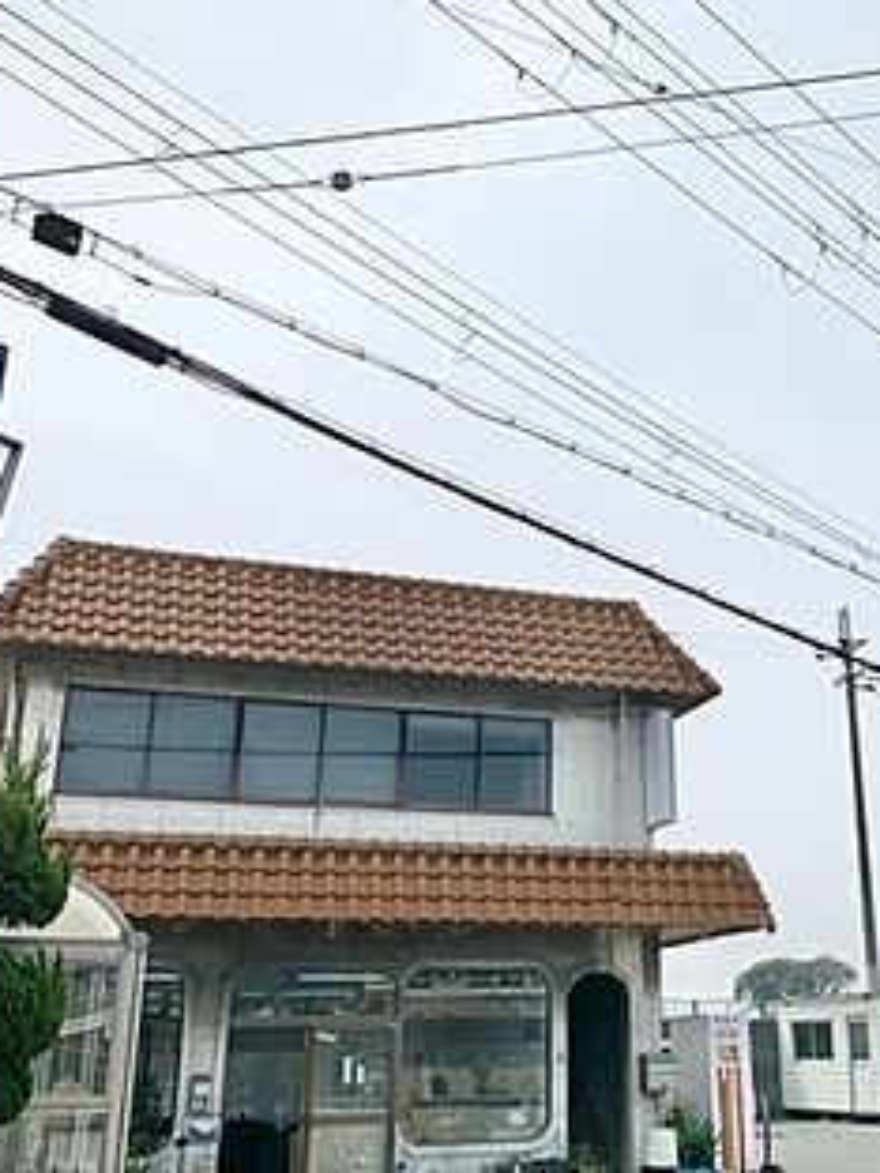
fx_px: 1356
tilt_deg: +20.7
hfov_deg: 35.4
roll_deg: -0.2
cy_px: 511
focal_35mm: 40
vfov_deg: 46.7
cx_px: 621
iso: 25
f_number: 1.8
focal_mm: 4.25
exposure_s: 1/10526
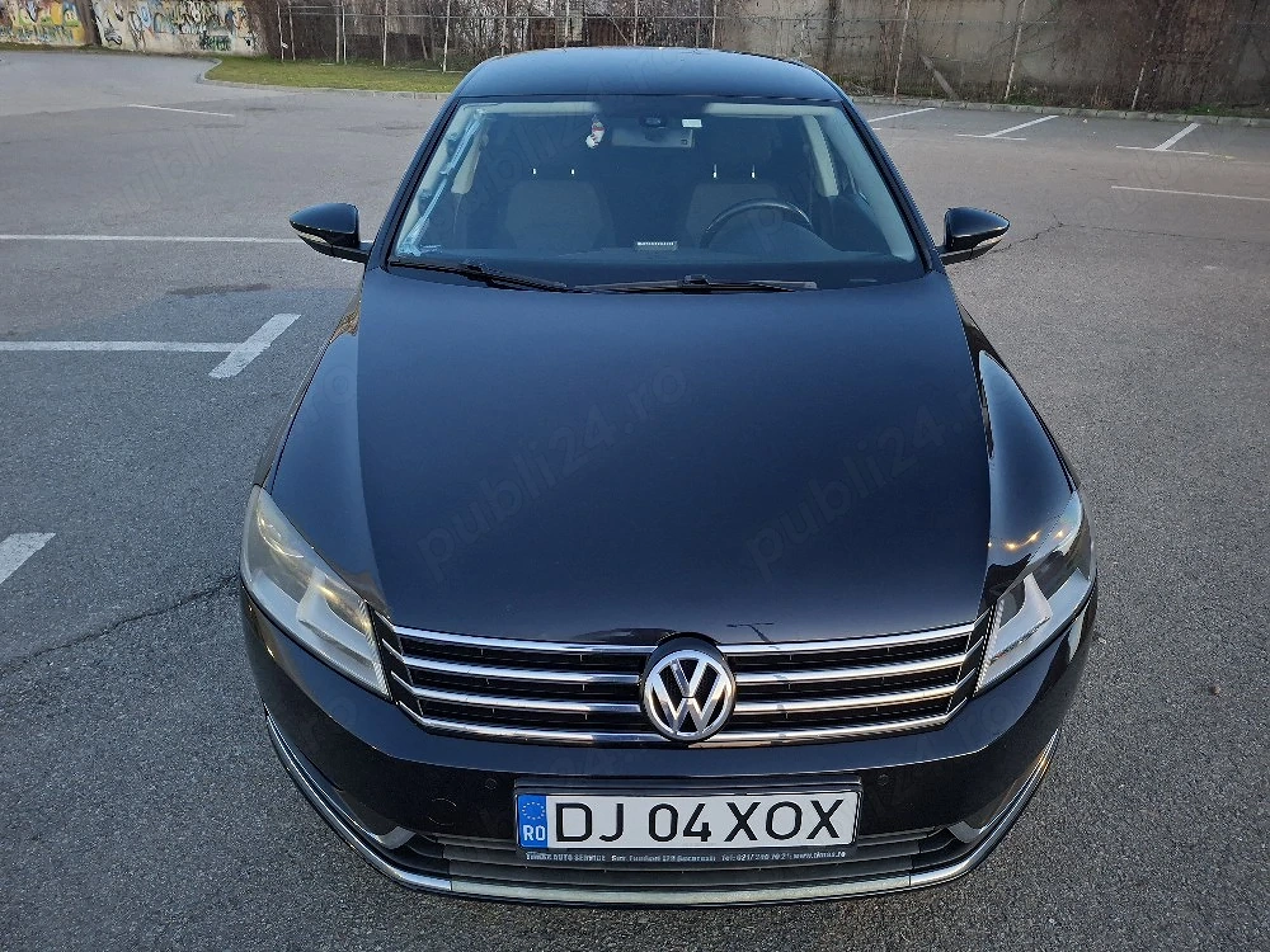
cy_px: 476
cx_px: 635
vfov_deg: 58.9
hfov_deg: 73.9
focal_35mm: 23
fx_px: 844
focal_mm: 5.54
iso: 800
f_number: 1.8
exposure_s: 1/24
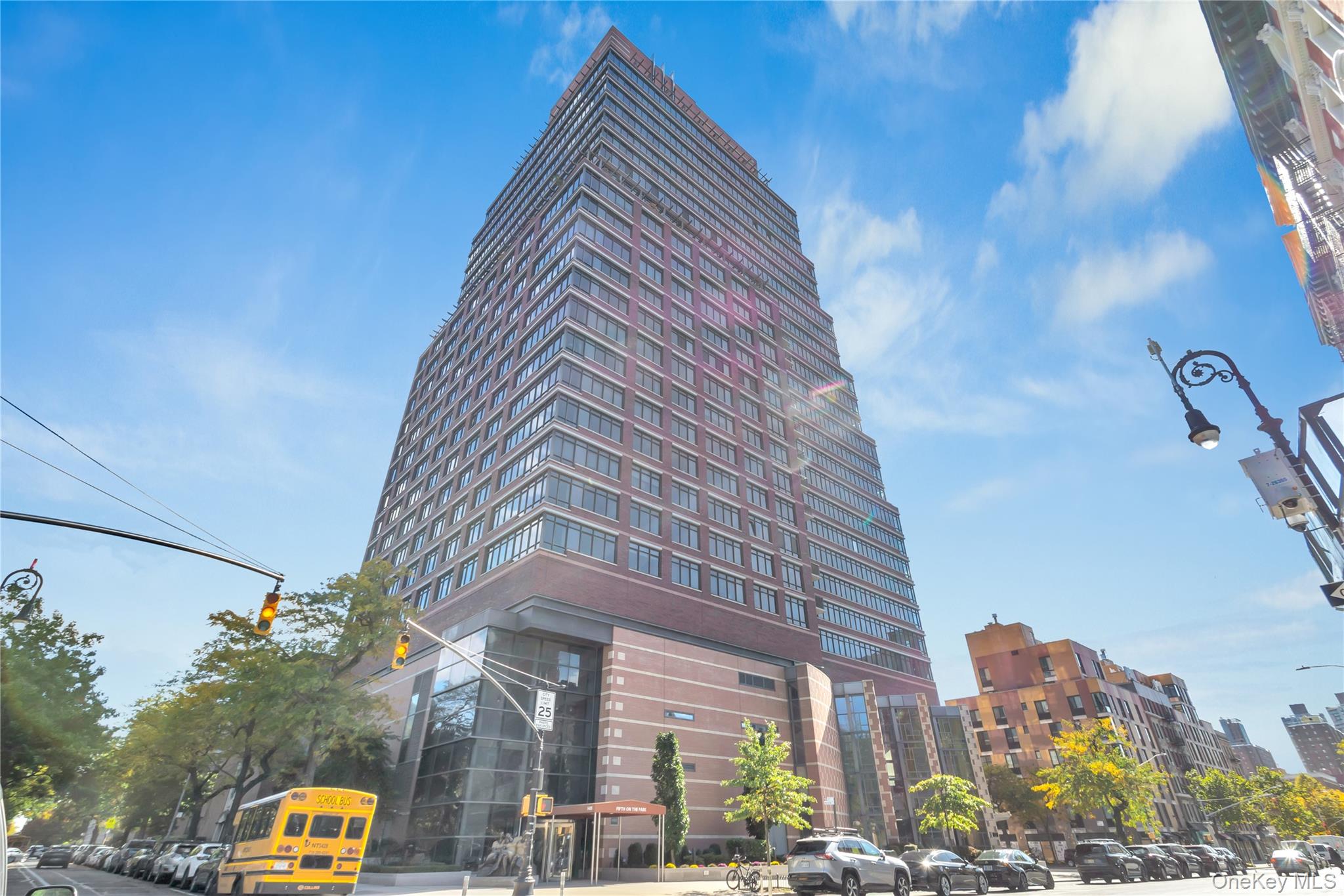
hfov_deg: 95.0
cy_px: 448
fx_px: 616
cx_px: 672
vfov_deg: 72.0
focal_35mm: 16
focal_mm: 11
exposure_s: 1/125
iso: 100
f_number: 11
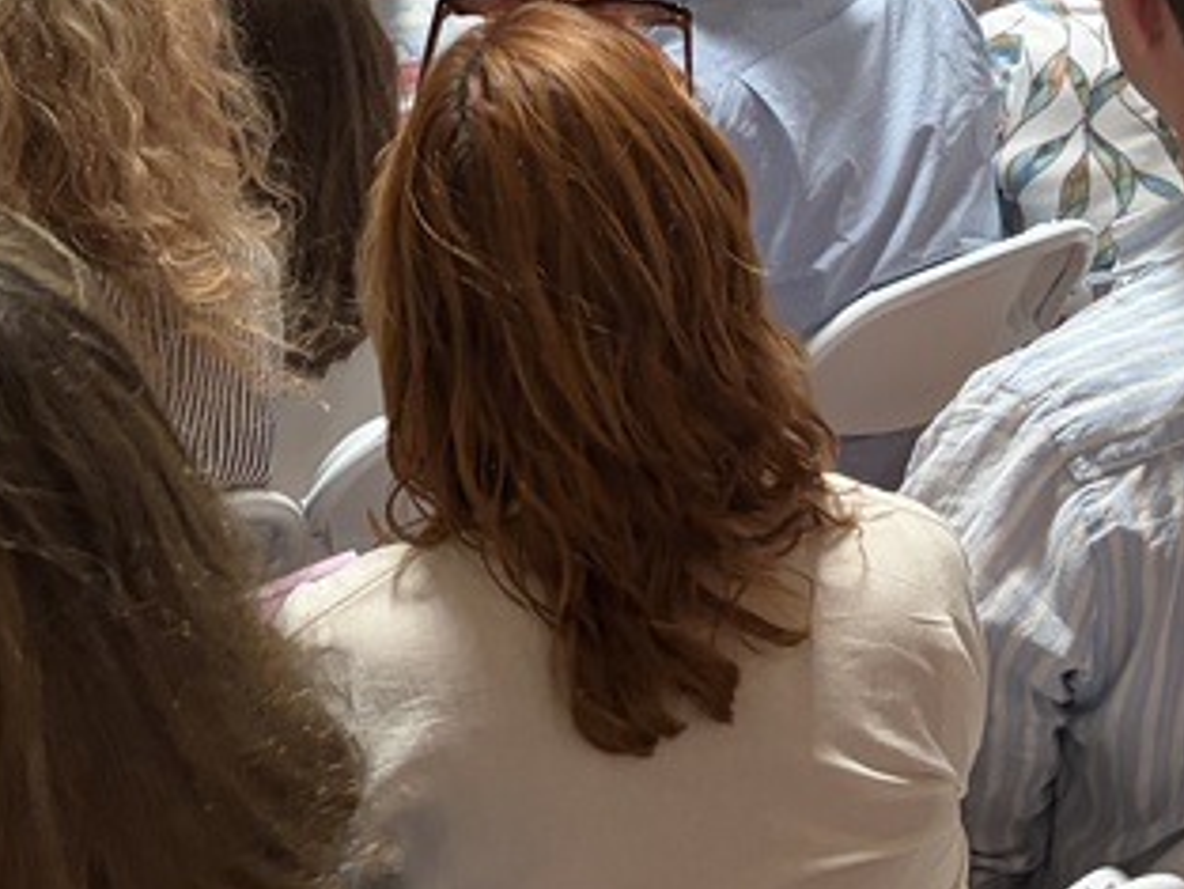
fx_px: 2908
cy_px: -223
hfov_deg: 22.9
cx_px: 374
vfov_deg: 16.5
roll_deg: +2.1
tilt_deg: -6.7
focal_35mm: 85
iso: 320
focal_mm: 5.96
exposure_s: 1/60
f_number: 1.6
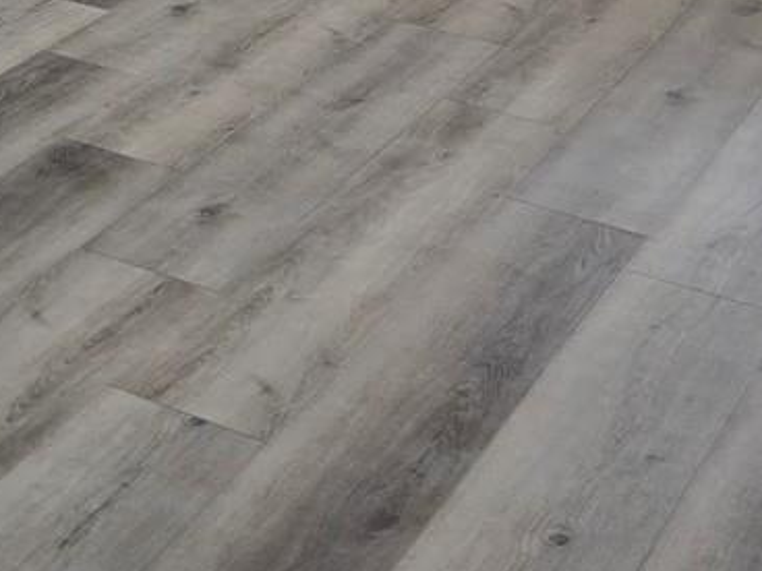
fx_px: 2201
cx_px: -511
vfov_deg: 13.3
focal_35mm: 100
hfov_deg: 17.0
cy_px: -463
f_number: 1.7
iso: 50
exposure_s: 1/120
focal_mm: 6.3
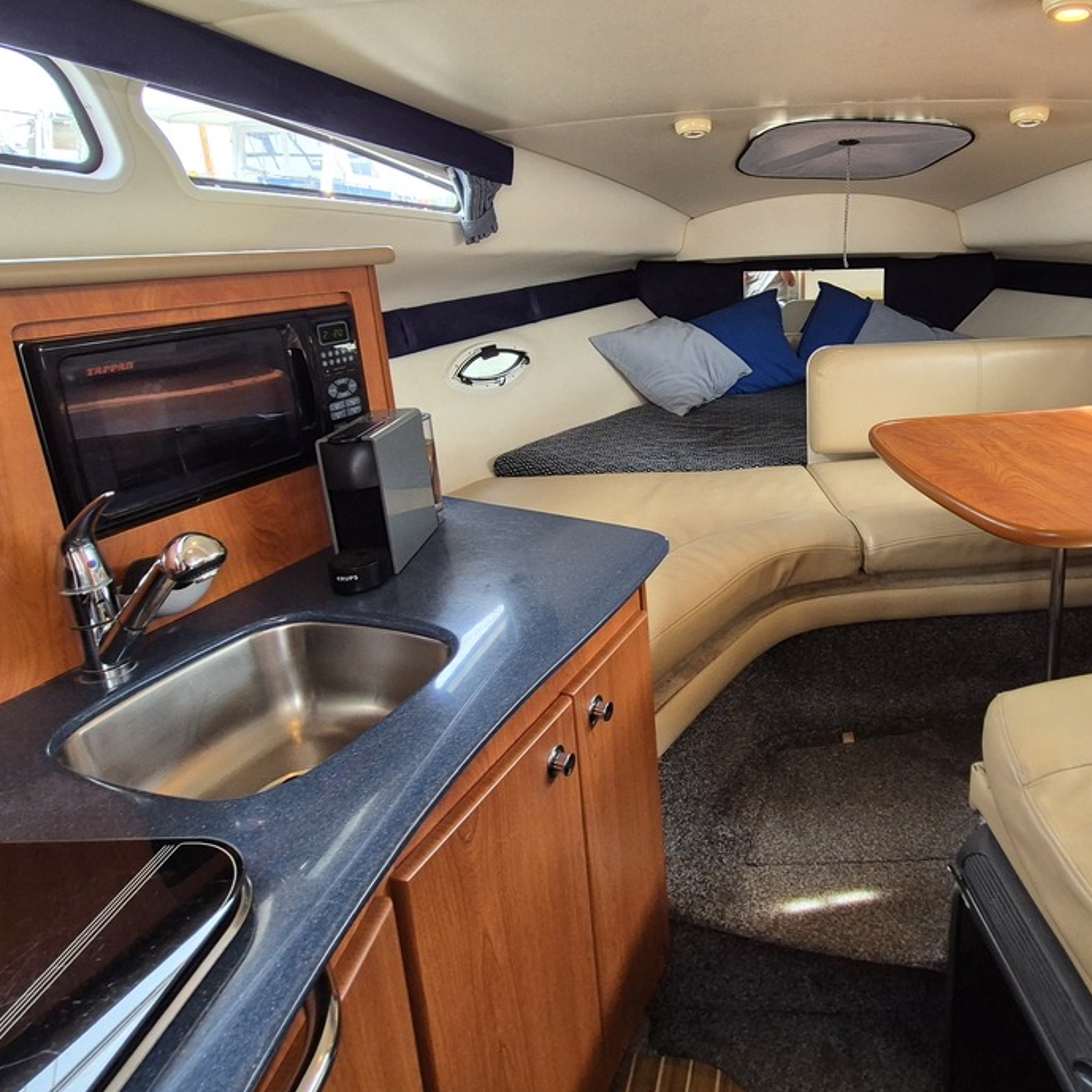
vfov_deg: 74.0
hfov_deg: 72.5
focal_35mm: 20
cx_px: 732
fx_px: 714
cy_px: 437
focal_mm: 2.2
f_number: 2.2
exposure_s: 1/50
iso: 125
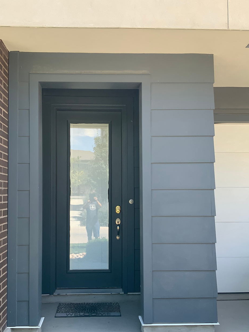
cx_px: 110
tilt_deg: +2.6
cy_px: 185
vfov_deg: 51.2
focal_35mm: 36
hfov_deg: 39.6
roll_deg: +0.6
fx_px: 345
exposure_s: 1/274
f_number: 1.8
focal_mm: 3
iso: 16
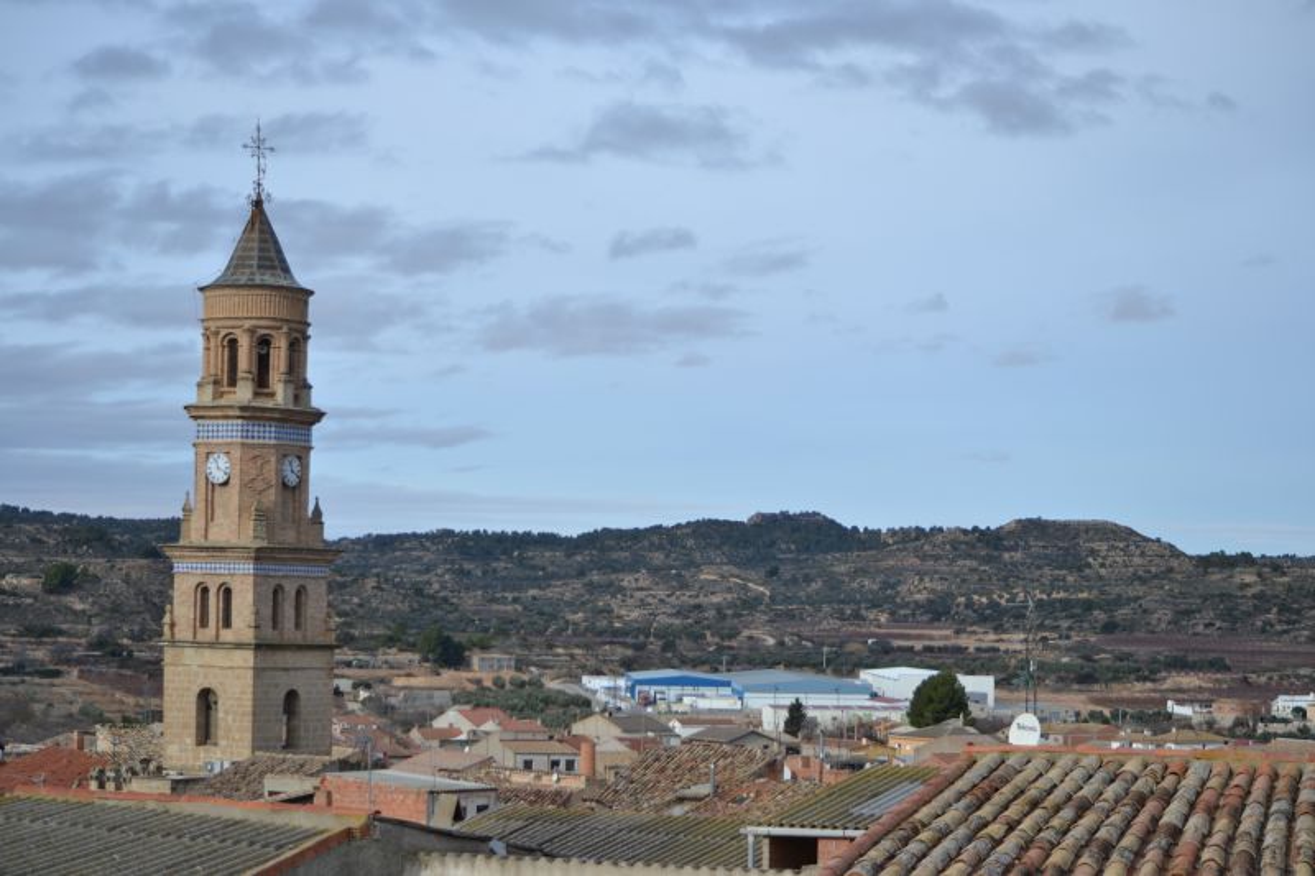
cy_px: 438
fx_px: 3013
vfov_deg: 16.5
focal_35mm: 82
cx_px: 658
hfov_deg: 24.6
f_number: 4.5
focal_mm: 55
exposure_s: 1/800
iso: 100
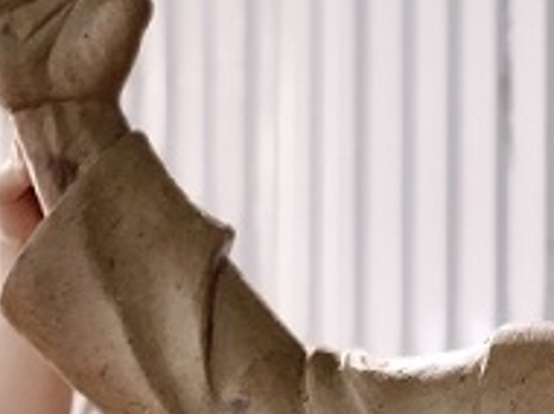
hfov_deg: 12.5
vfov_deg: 9.4
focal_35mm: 158
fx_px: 2525
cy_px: 213
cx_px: 236
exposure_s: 1/50
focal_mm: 7.1
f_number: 1.9
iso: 1250
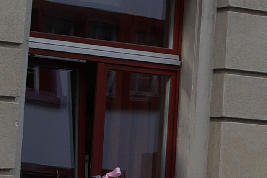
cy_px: 2
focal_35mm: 190
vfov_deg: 7.2
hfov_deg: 9.5
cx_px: 663
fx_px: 1408
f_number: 6.3
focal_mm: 18
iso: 100
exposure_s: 1/160
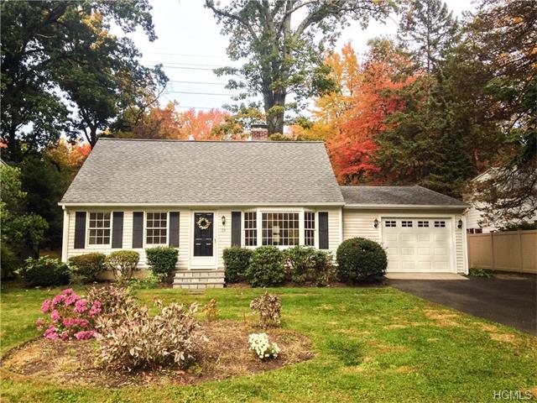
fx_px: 512
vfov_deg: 42.9
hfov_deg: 55.4
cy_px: 202
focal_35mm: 33
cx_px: 268
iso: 50
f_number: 2.4
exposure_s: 1/775
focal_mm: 4.12
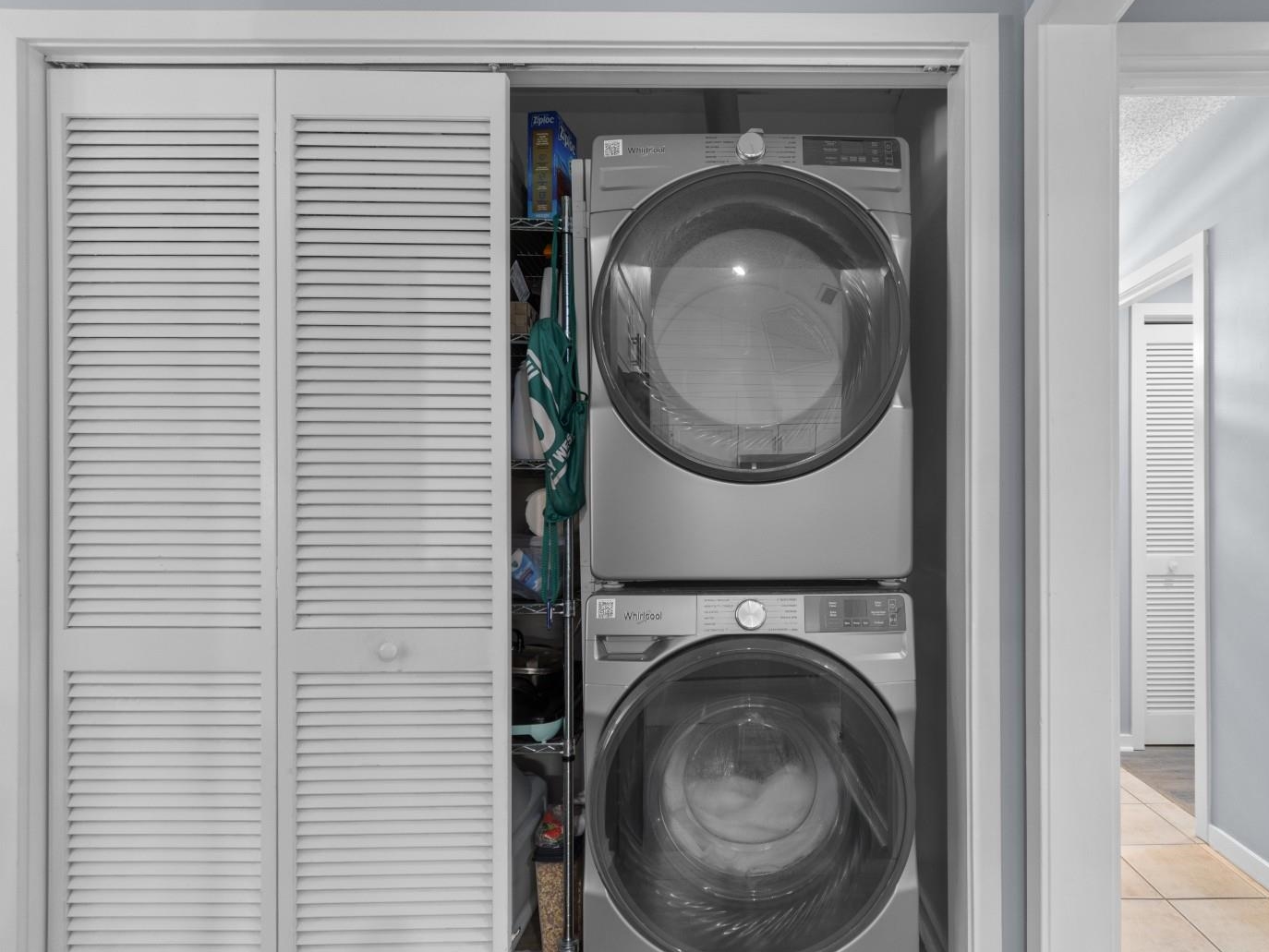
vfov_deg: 74.7
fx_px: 623
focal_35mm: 17
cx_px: 741
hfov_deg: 90.2
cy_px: 491
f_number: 4.5
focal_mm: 10
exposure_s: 1.6
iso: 100
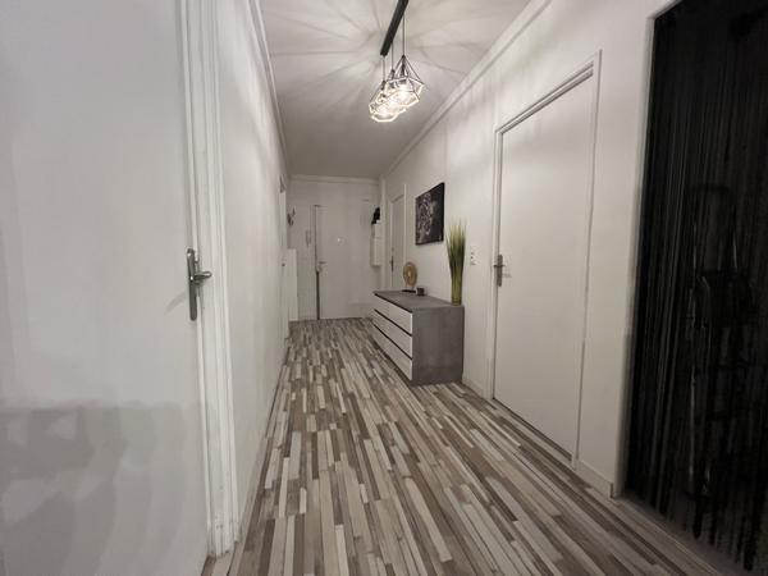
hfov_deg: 106.2
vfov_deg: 89.9
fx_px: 288
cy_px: 288
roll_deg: +0.8
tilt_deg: -5.0
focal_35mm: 13
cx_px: 384
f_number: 1.8
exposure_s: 1/60
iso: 640
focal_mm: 1.57
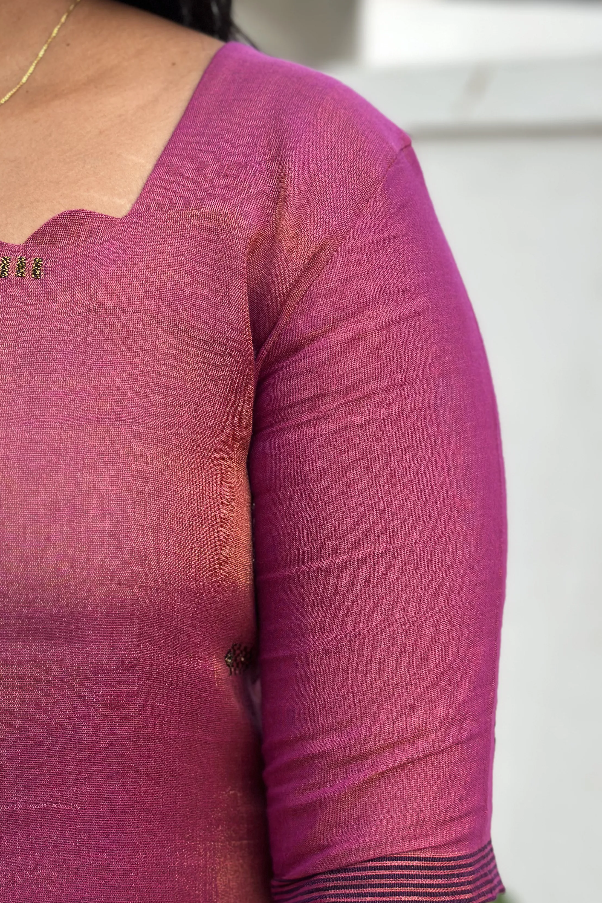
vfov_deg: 32.8
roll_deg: +0.6
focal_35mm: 61
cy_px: 533
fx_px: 1530
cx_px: 272
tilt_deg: -14.6
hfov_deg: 22.3
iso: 125
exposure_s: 1/104
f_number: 1.78
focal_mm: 6.86
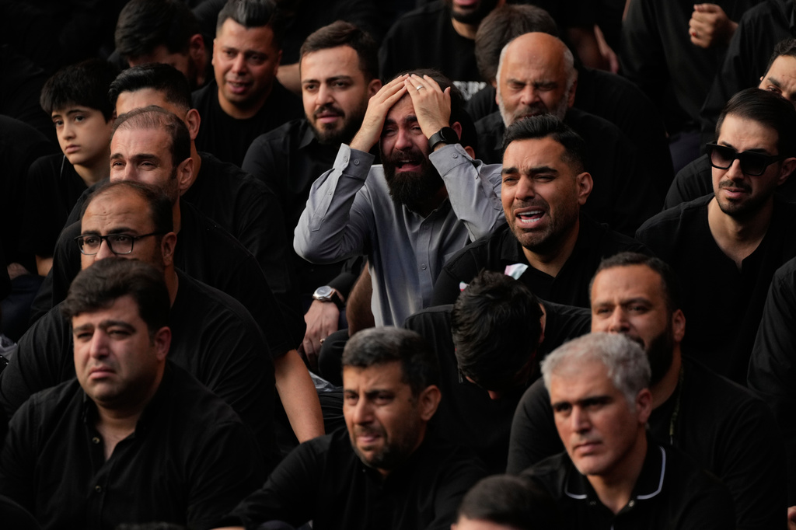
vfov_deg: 3.4
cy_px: 265
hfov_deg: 5.2
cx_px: 398
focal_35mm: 400
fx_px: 8841
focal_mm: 400
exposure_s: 1/500
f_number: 6.3
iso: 1250
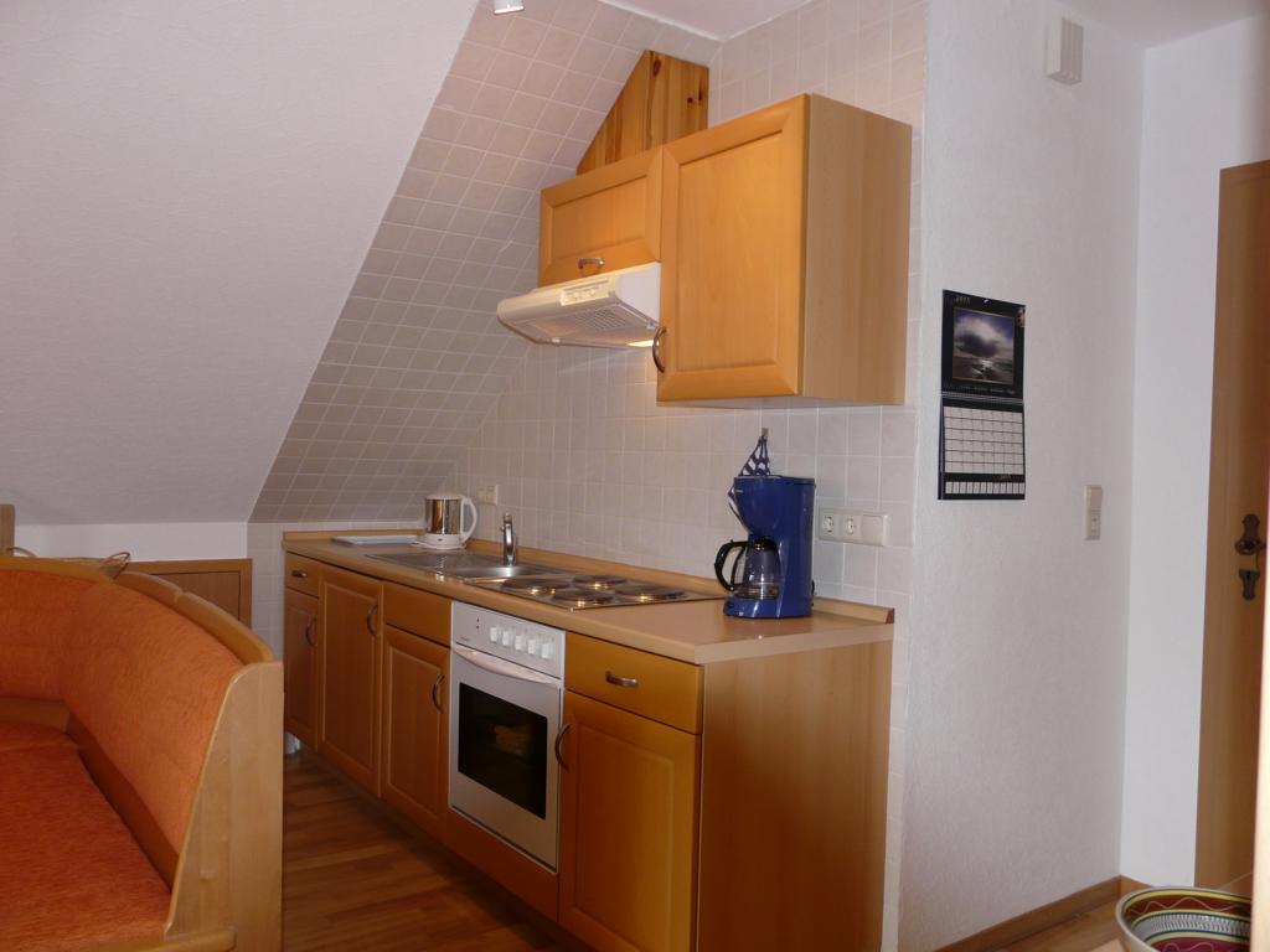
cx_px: 635
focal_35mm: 28
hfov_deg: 63.4
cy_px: 476
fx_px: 1027
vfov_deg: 49.7
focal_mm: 4.6
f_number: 2.8
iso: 100
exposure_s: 1/30
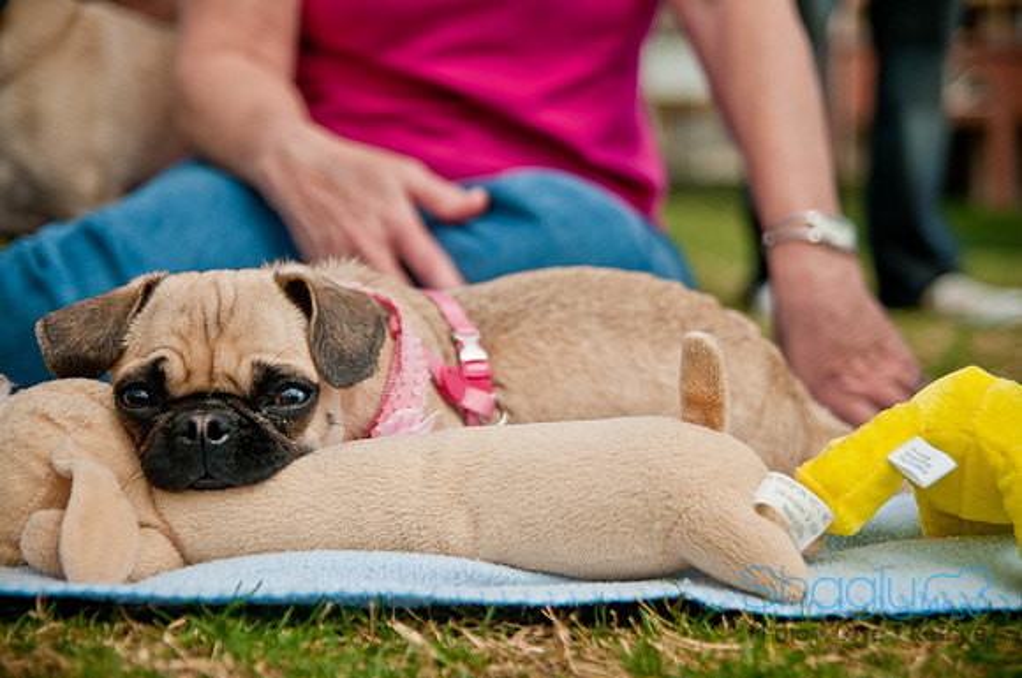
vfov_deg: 18.1
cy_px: 339
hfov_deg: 27.0
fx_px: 2126
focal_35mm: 75
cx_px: 511
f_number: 2.8
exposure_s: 1/2500
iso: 200
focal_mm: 50
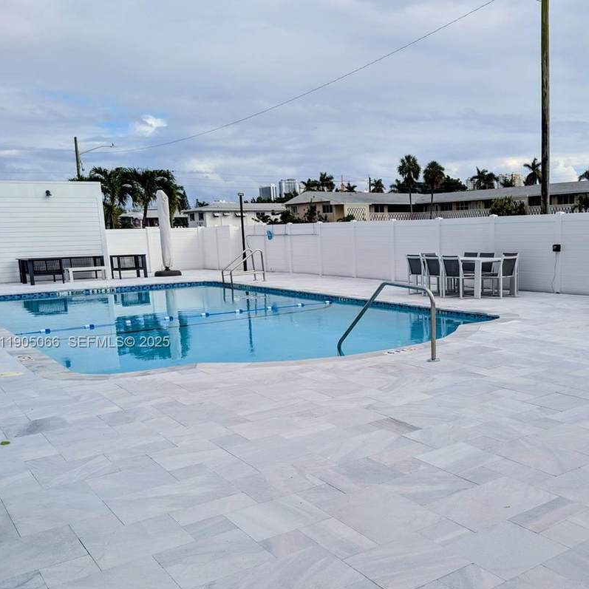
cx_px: 457
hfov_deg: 46.3
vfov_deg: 48.3
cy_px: 343
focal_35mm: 34
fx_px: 655
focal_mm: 6.9
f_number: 1.68
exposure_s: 1/839
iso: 18
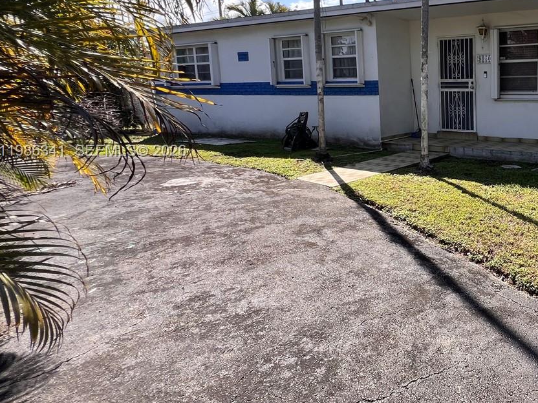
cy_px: 152
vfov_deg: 54.3
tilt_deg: -8.7
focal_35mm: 25
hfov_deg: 57.5
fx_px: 389
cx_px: 502
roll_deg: +0.1
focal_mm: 1.57
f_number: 1.8
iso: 32
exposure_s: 1/592
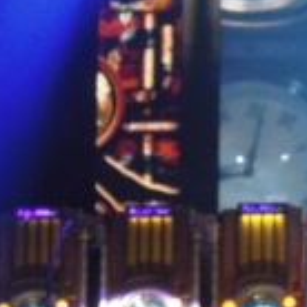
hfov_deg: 7.3
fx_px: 2298
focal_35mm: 229
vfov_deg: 7.6
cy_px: 13
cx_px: 634
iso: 400
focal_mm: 6.3
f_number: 3.2
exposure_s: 1/20
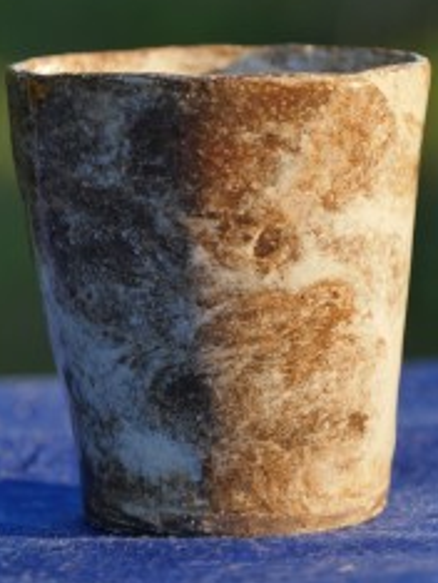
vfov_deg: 6.3
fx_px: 5288
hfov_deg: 4.7
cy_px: 145
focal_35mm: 314
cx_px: 226
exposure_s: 1/125
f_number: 5.4
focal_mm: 92
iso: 200
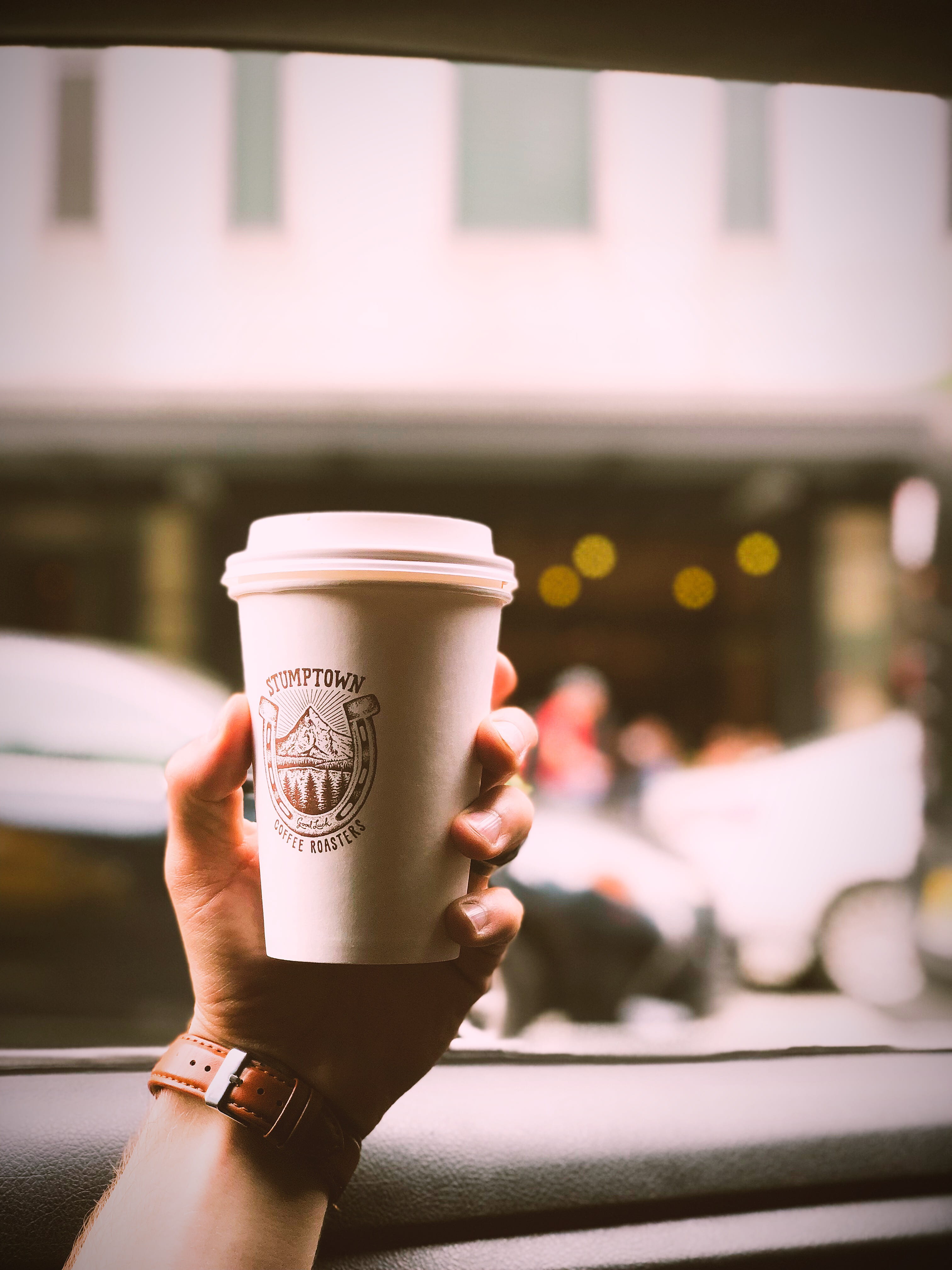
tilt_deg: +3.3
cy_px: 635
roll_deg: -0.3
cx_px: 476
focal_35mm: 52
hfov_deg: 28.0
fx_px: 1907
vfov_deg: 36.8
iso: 50
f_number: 2.4
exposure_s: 1/60
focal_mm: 6
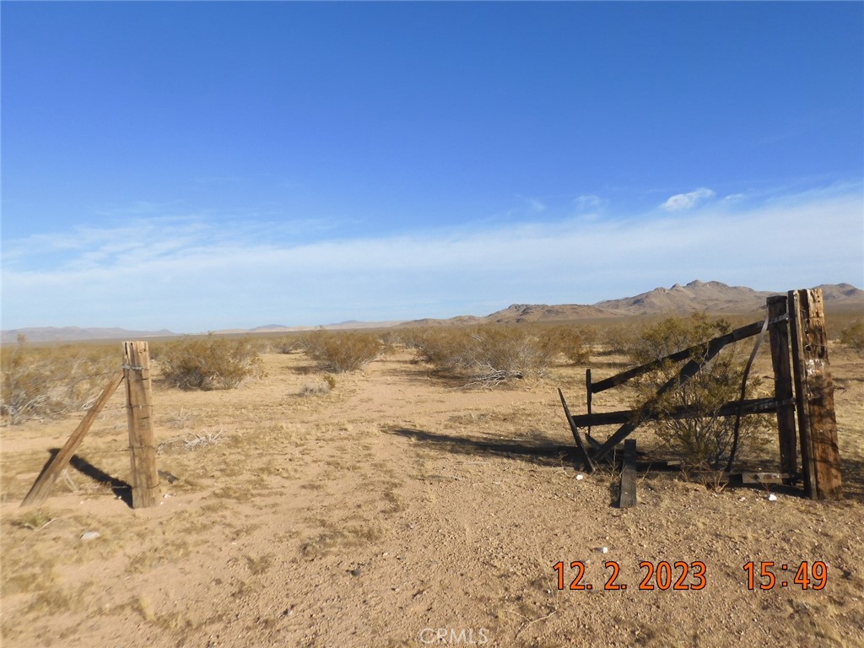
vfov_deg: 56.8
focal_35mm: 24
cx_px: 432
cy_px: 324
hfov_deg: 71.6
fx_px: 599
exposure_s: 1/1600
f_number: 3.4
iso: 100
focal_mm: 4.3
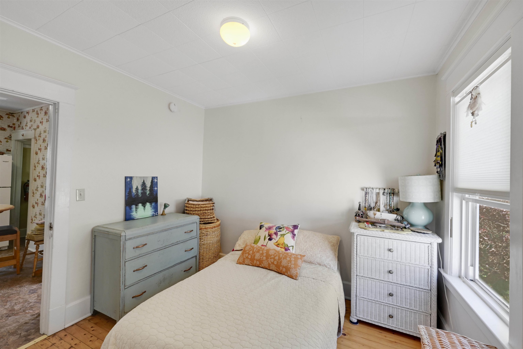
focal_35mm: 14
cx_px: 262
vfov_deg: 81.2
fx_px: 203
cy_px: 174
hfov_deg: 104.3
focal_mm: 14
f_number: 14
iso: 2000
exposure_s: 1/50
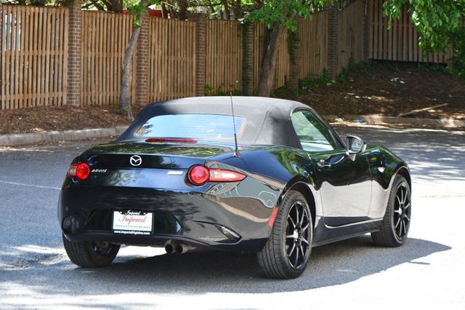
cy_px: 155
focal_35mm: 105
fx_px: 1355
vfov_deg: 13.0
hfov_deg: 19.5
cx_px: 232
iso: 400
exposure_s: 1/250
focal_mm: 70
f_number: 5
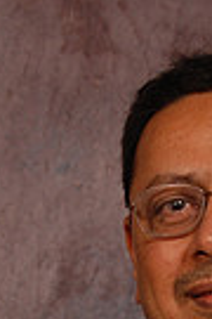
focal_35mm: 309
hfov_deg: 4.4
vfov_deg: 6.5
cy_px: 607
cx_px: 101
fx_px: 2729
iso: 400
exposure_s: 1/200
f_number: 5.6
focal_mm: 48
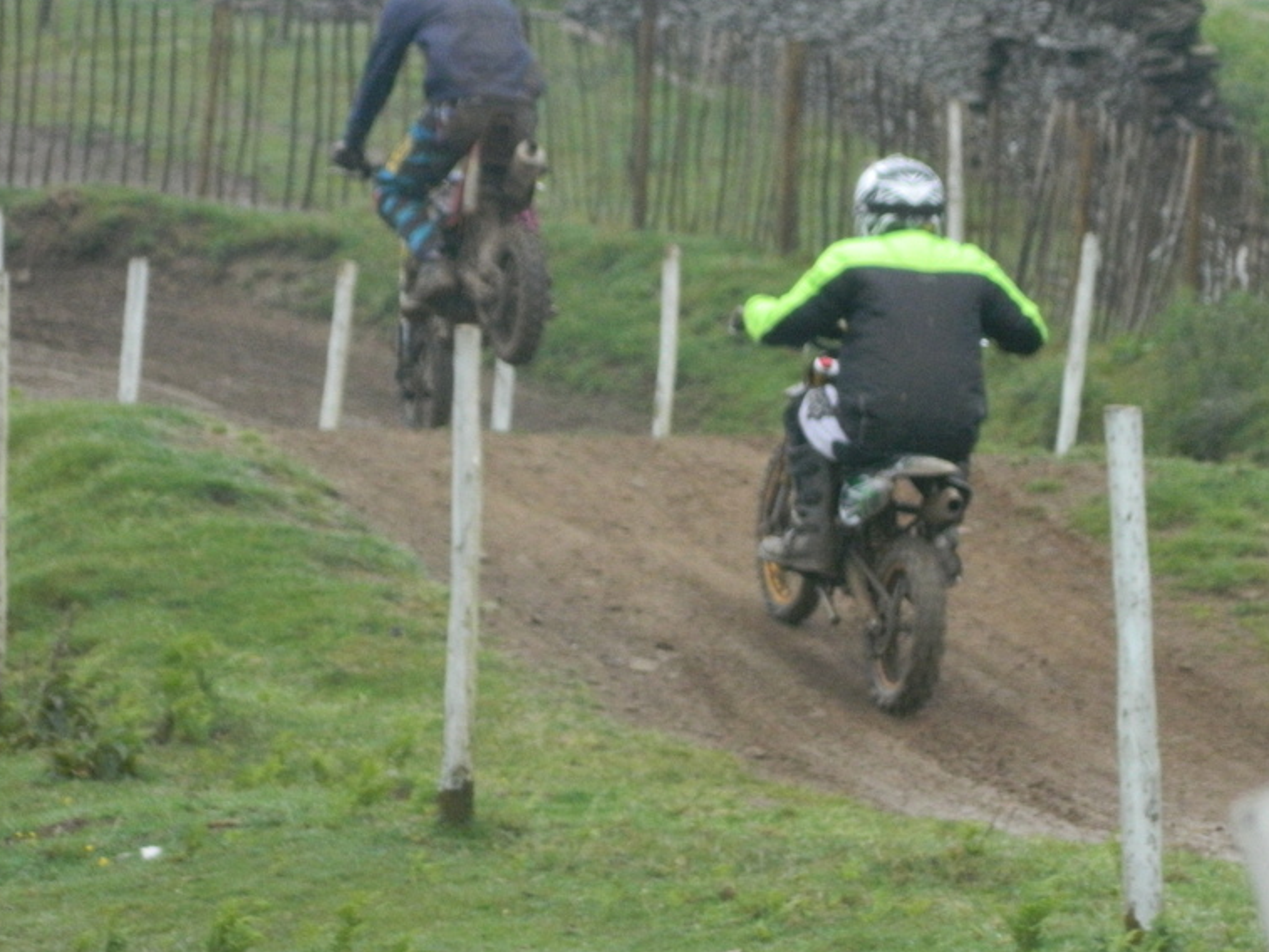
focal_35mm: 449
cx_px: 565
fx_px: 16463
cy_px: 350
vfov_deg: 3.3
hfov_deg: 4.4
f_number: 5.6
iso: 400
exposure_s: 1/320
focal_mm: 59.7
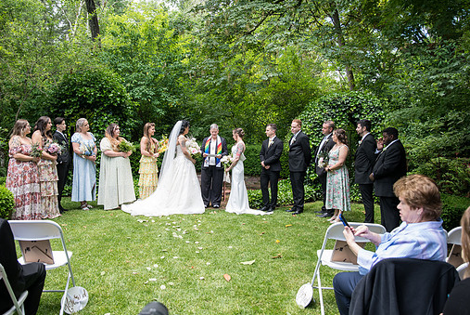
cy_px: 155
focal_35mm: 32
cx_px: 210
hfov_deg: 58.5
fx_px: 418
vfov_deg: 41.2
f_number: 3.5
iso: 640
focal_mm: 28
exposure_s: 1/400
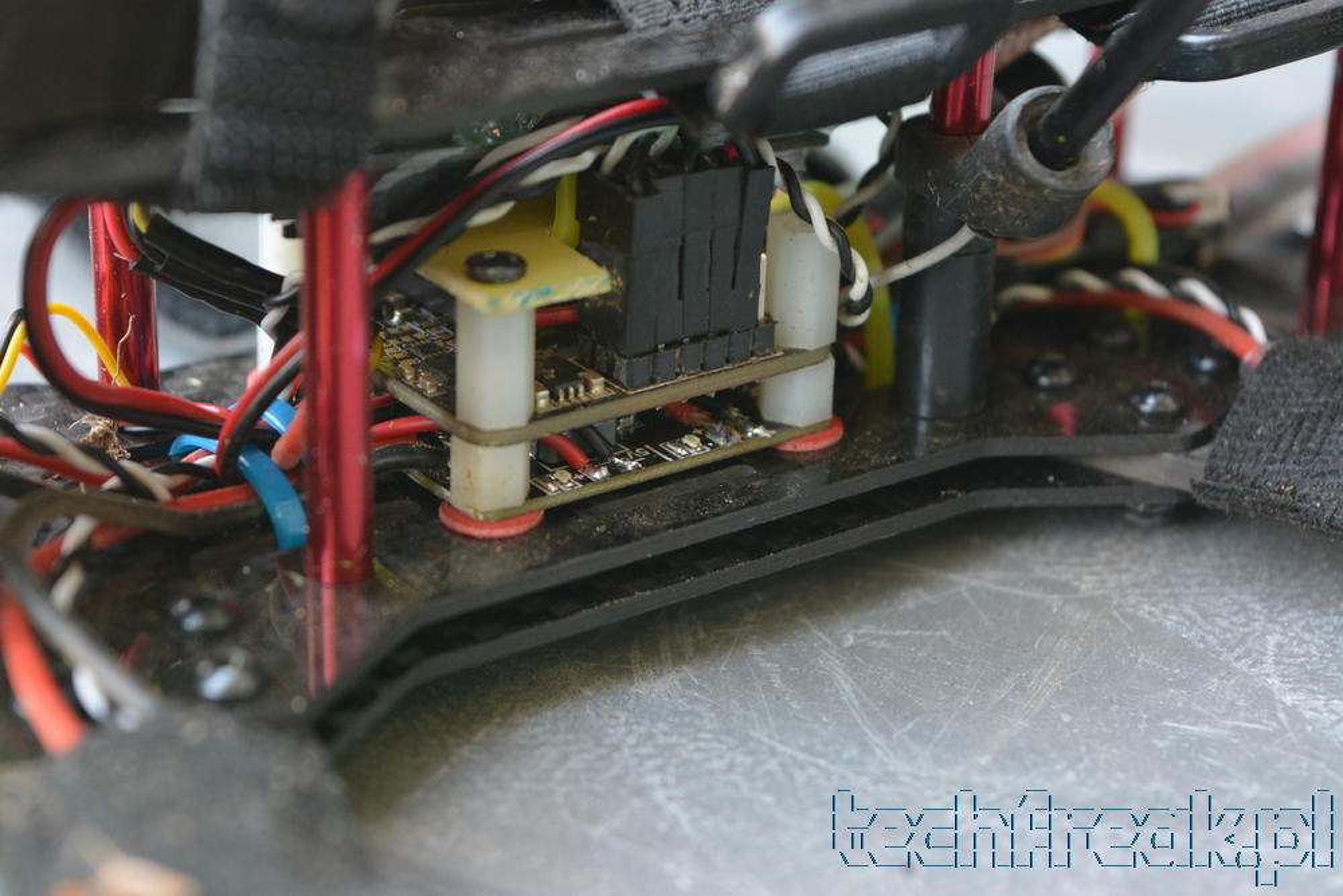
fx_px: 3078
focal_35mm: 82
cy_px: 448
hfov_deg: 24.6
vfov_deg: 16.6
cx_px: 672
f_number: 5.6
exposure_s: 1/30
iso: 1400
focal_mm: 55
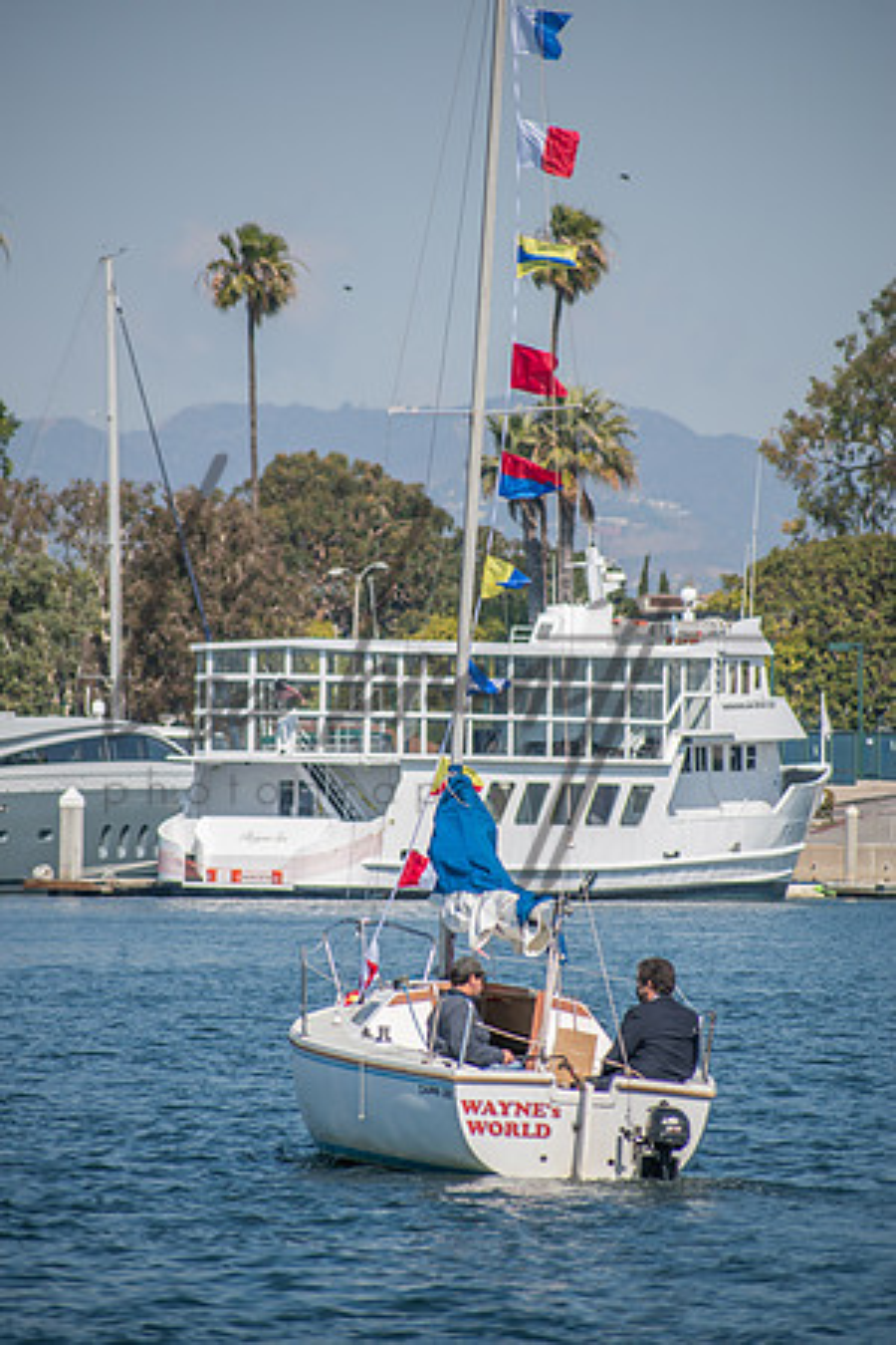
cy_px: 672
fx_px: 11759
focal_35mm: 315
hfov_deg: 4.4
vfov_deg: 6.5
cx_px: 448
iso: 100
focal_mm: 210
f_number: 5.6
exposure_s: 1/800
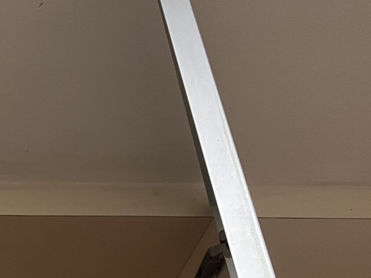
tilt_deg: +30.2
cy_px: 336
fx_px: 847
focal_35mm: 79
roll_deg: +3.6
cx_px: -88
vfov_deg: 17.7
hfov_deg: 22.5
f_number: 1.5
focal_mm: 5.7
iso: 200
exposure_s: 1/50
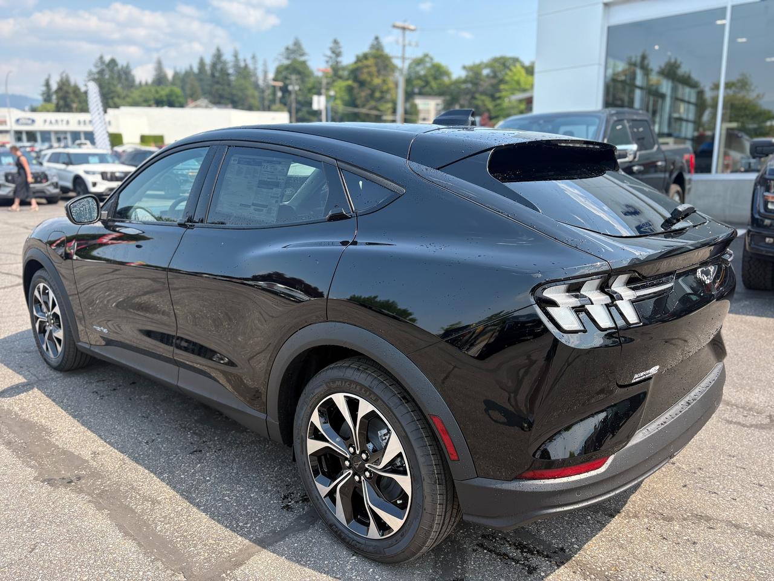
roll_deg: +1.0
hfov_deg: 67.3
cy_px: 290
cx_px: 387
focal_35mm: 26
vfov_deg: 53.1
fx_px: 581
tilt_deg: -10.5
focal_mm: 5.96
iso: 64
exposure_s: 1/1064
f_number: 1.6
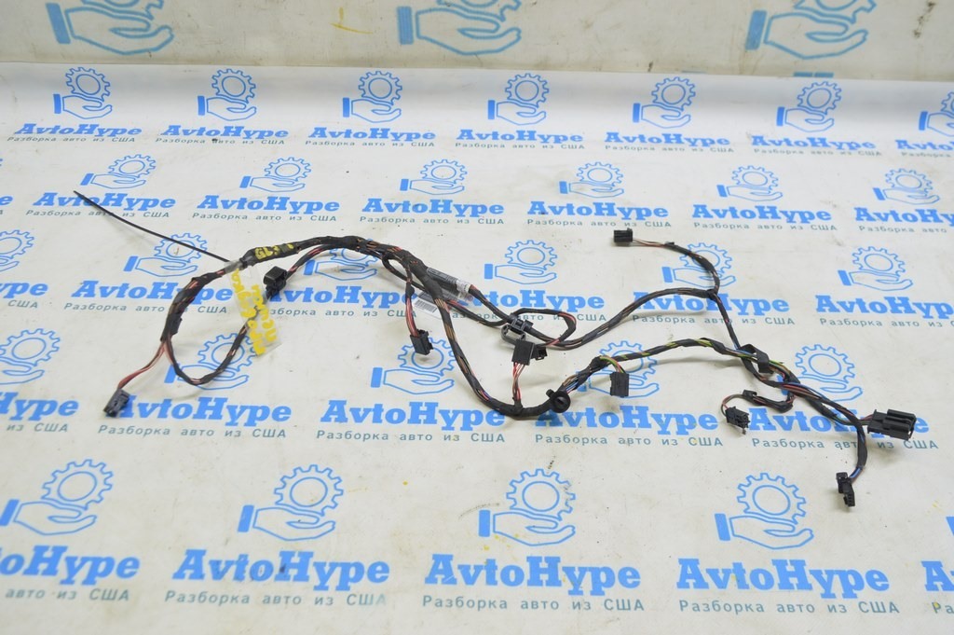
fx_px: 874
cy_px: 318
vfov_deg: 39.9
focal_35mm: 33
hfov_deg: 57.3
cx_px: 477
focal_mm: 22
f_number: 5.6
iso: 400
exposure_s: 1/20
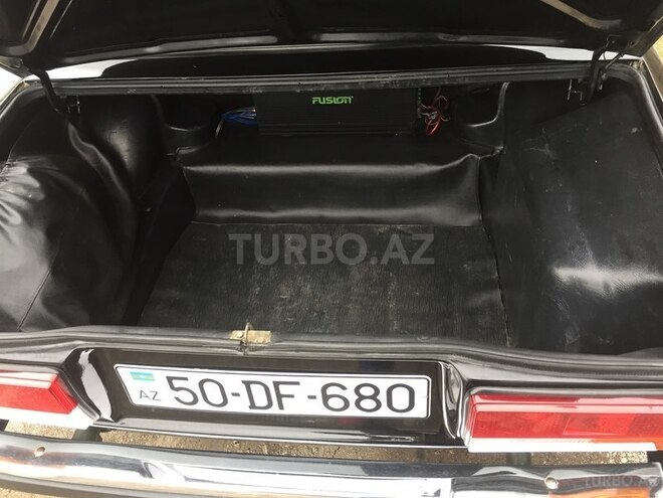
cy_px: 249
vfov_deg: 48.2
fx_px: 555
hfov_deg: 61.7
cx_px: 332
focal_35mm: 29
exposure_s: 1/33
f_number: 2.2
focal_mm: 4.15
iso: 64
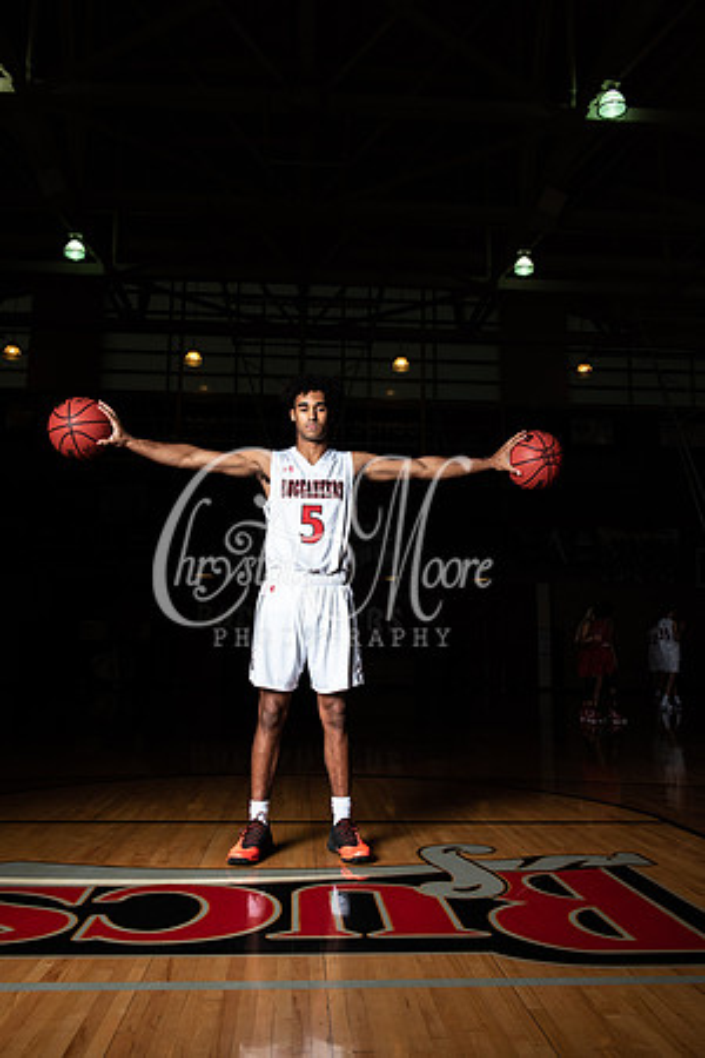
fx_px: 911
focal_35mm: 31
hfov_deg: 42.3
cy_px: 529
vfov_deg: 60.3
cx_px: 352
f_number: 14
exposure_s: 1/200
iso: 320
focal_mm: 31
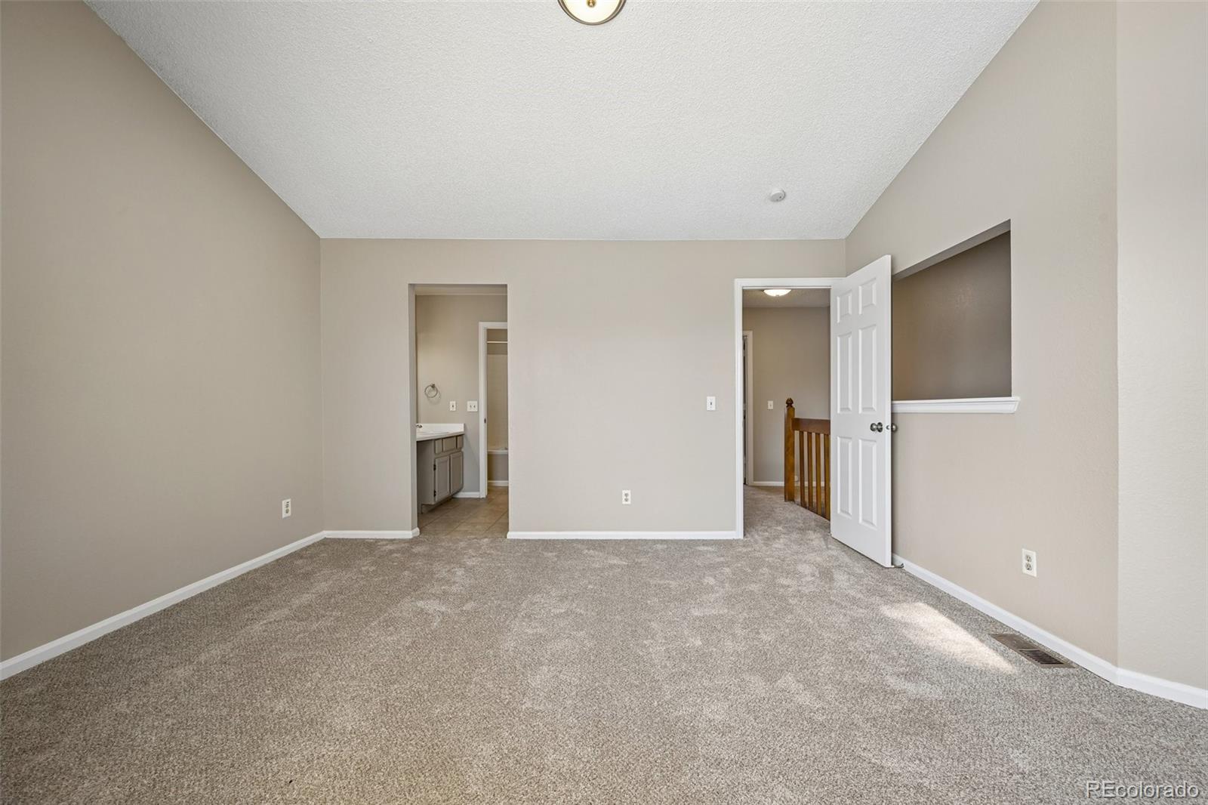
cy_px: 402
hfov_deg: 104.3
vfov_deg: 81.2
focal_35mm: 14
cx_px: 604
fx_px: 470
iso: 220
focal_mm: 14
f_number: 10
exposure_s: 1/15
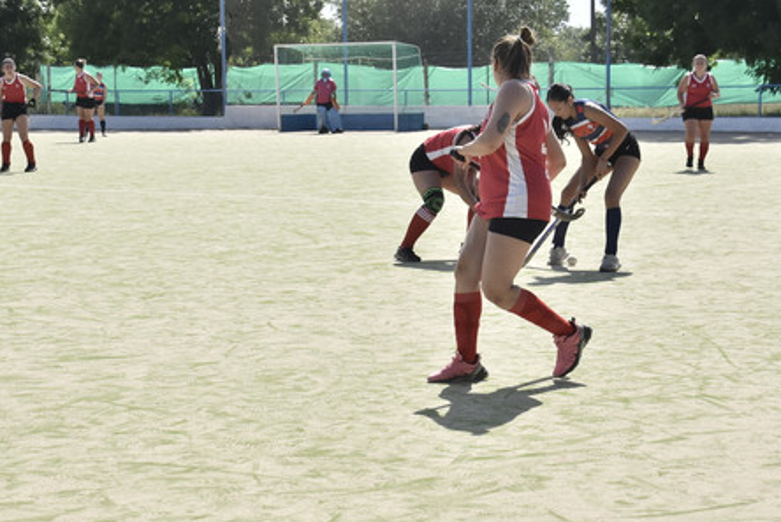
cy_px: 289
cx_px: 422
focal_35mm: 108
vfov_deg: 12.7
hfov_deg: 18.9
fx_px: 2345
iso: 400
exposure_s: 1/1250
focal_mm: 50
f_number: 11
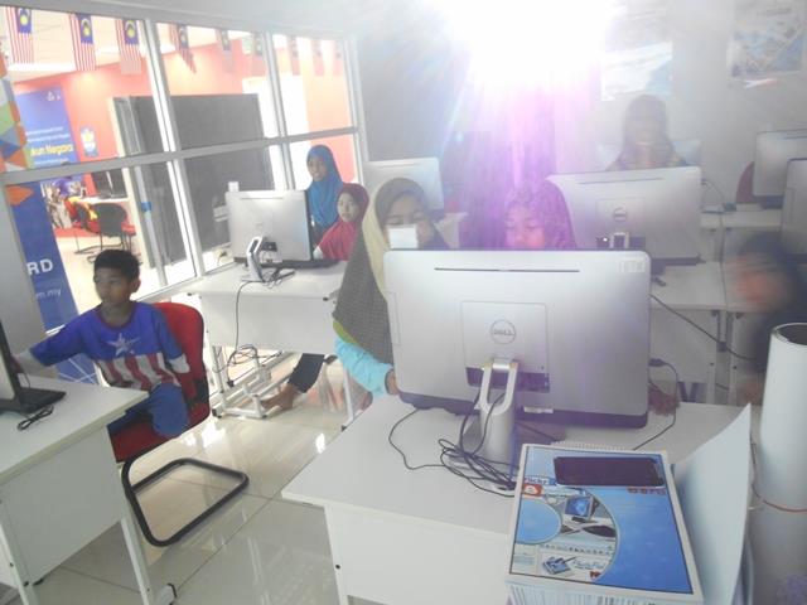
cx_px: 404
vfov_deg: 53.1
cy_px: 302
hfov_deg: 67.3
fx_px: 606
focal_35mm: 26
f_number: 3.4
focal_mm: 4.7
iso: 400
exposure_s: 1/8
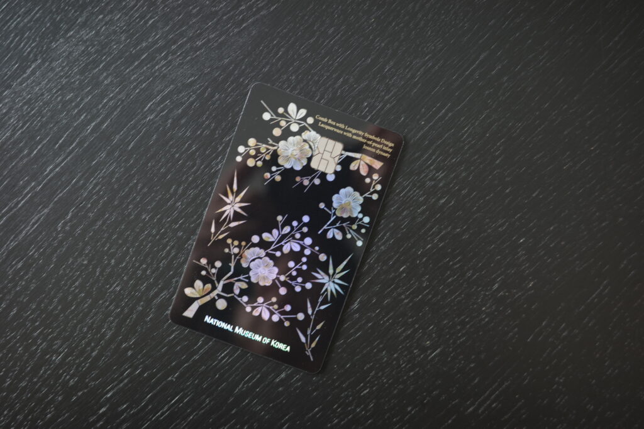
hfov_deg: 48.5
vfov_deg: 33.4
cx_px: 322
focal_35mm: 40
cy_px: 214
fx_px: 716
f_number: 2.8
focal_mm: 26
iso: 100
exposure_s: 1/3.33
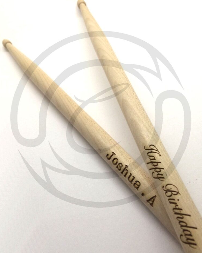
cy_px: 119
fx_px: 239
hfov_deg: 45.8
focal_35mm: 32
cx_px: 100
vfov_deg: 55.6
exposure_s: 1/30
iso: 64
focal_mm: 4.12
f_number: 2.2
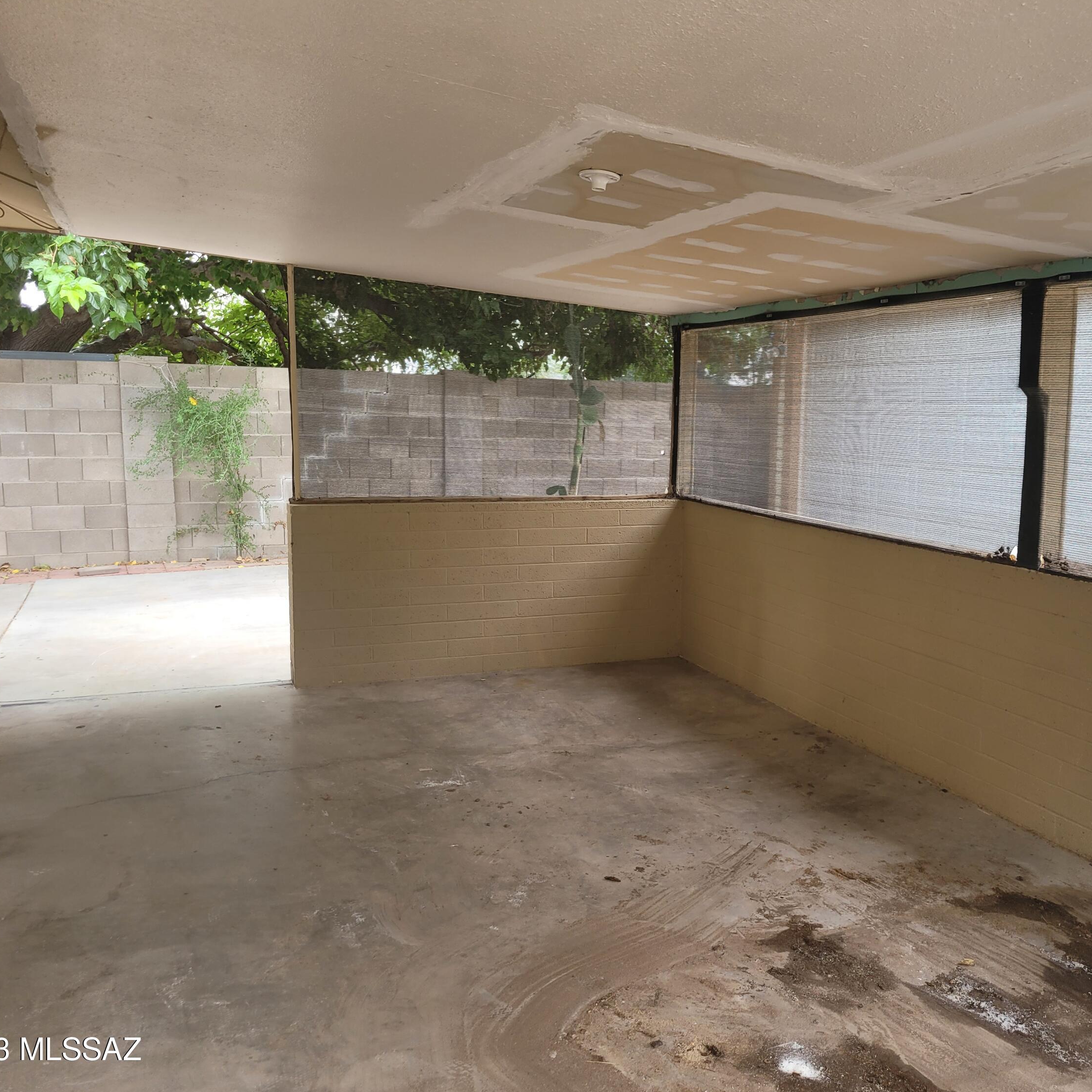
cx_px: 653
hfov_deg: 52.2
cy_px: 547
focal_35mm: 31
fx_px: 1106
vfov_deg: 52.5
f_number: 1.8
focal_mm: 5.4
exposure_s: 1/120
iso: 80
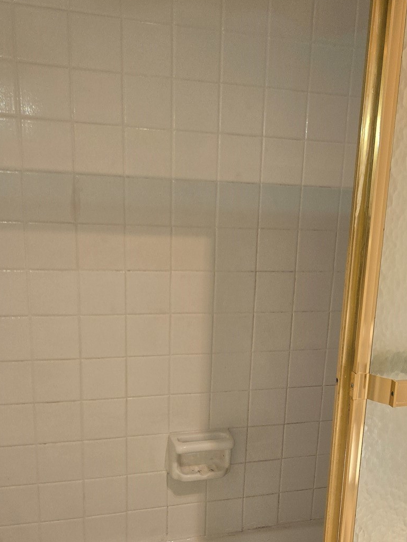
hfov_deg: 30.9
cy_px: 382
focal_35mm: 46
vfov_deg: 40.5
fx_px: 721
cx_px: 309
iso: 64
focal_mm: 5.4
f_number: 1.8
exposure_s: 1/60
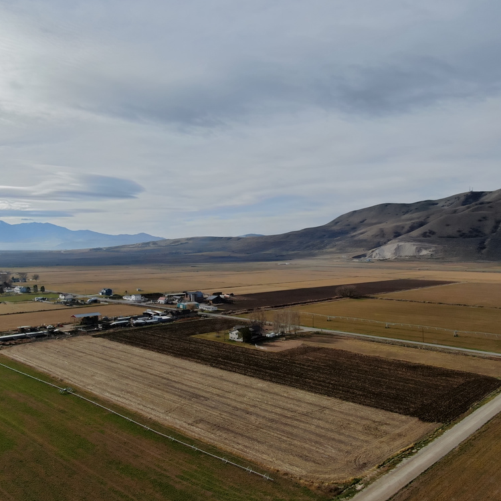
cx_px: 254
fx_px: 475
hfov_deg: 55.6
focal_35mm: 29
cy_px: 254
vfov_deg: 55.6
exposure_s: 1/2000
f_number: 2.8
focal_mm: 4.39
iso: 400
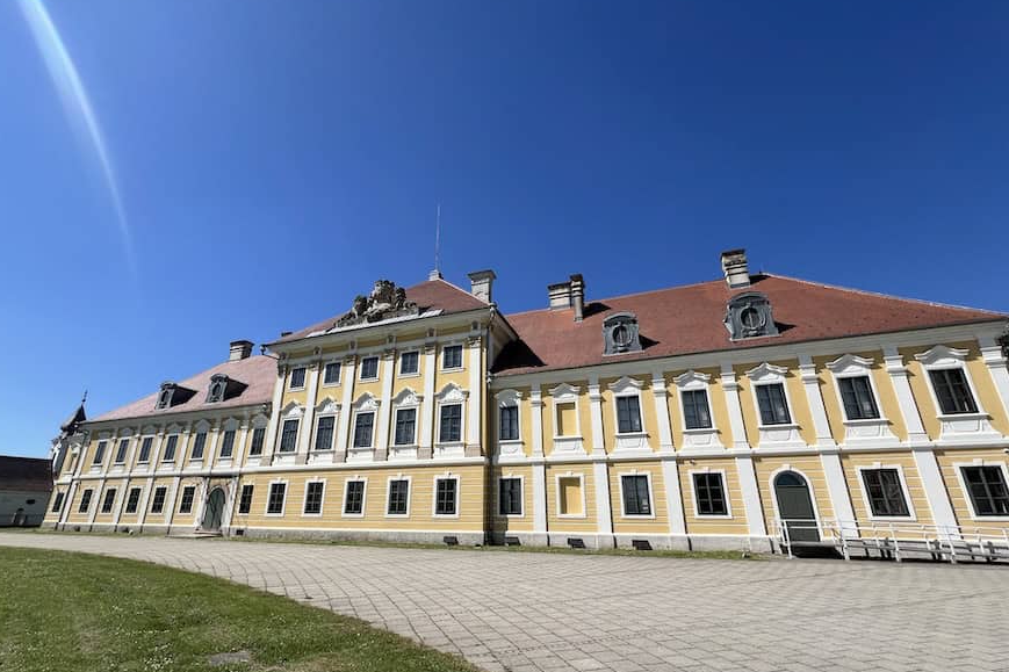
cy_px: 375
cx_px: 492
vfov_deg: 80.9
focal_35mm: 14
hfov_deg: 104.2
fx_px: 392
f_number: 1.8
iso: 32
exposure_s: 1/2597
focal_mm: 1.6
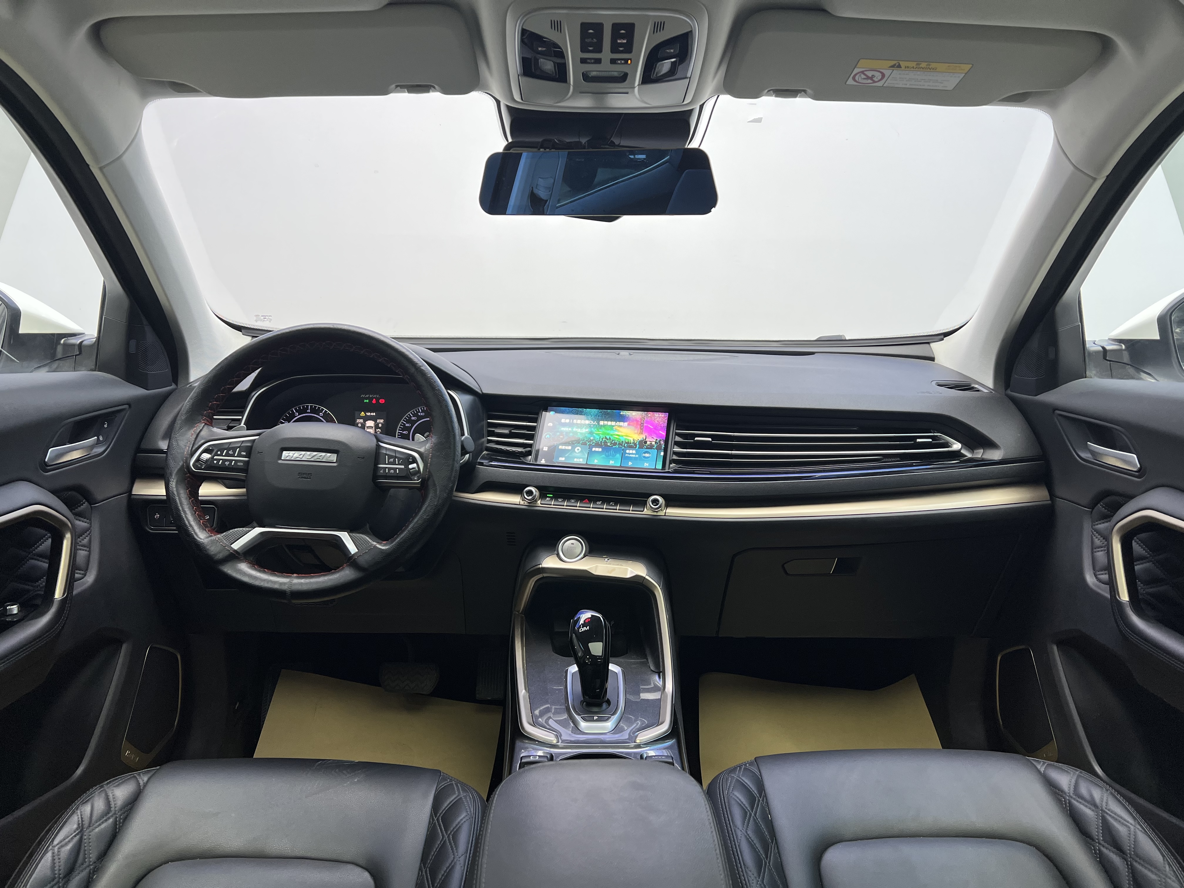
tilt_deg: -10.3
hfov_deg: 67.3
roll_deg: -0.6
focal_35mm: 26
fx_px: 889
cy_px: 444
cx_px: 592
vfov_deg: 53.1
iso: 80
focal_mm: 5.7
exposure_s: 1/100
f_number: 1.5
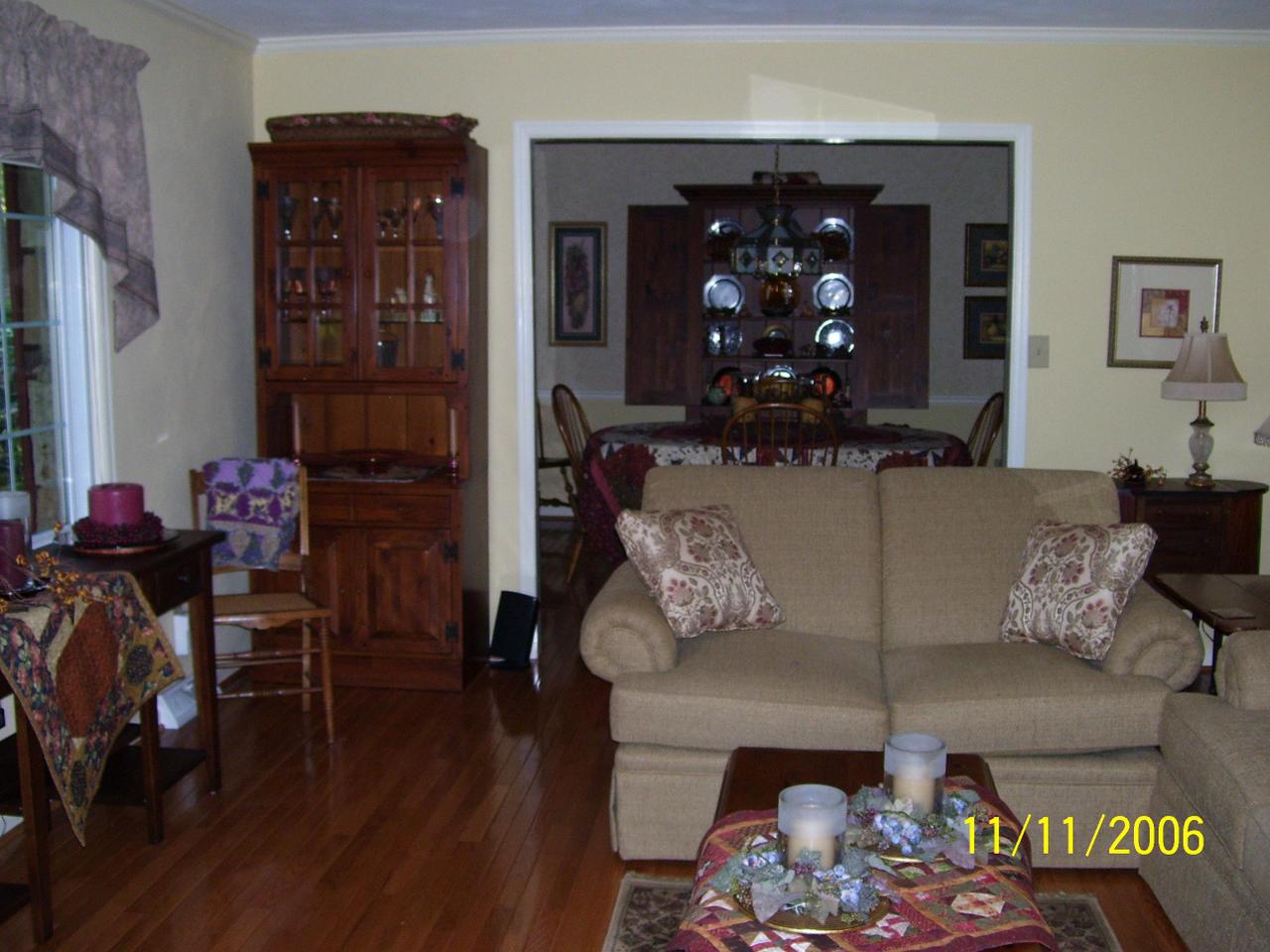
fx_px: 1357
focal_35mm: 37
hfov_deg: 50.1
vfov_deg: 38.7
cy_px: 476
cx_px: 635
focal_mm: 6
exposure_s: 1/60
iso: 160
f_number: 2.7
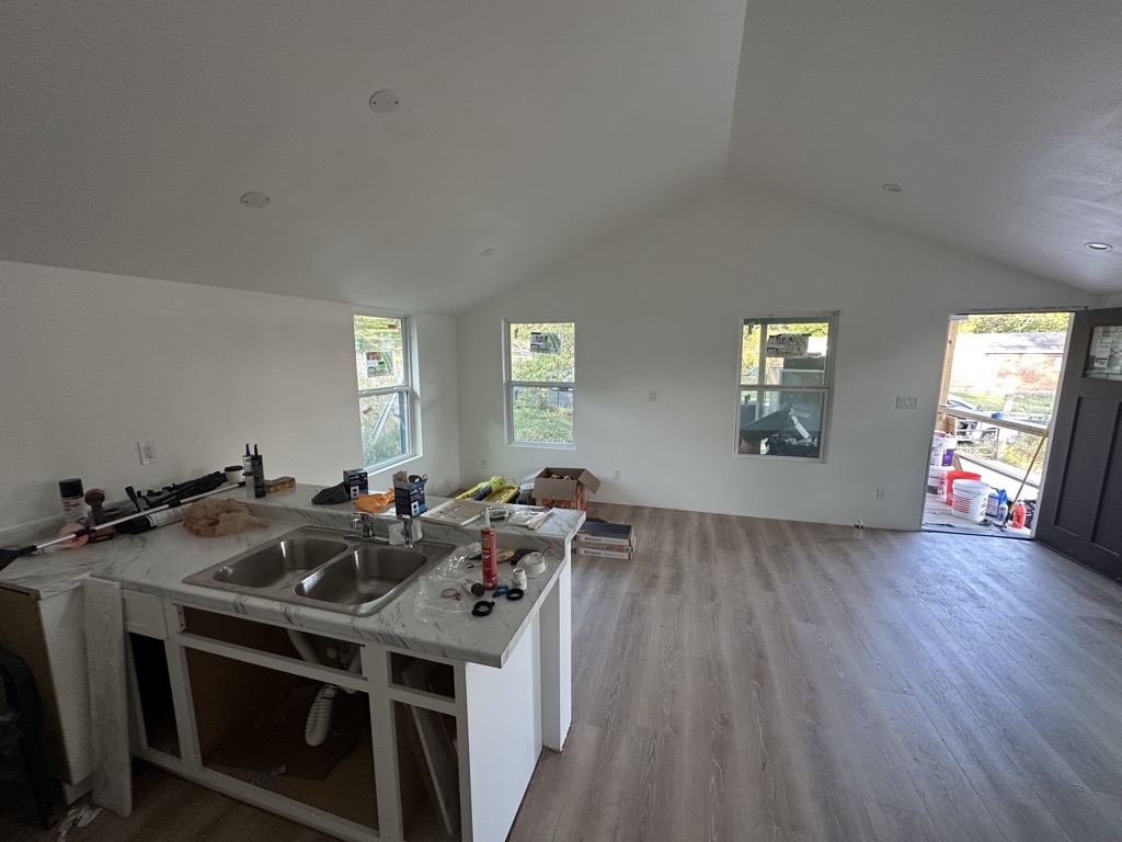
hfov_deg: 102.1
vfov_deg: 85.7
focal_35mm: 14
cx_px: 561
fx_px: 454
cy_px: 421
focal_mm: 2.22
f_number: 2.2
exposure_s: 1/99
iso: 250
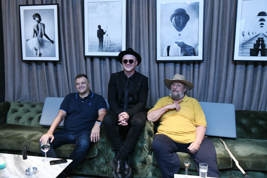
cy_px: 86
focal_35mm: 33
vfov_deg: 40.0
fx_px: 245
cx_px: 133
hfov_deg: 57.2
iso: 2500
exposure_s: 1/80
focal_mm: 32
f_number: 5.6
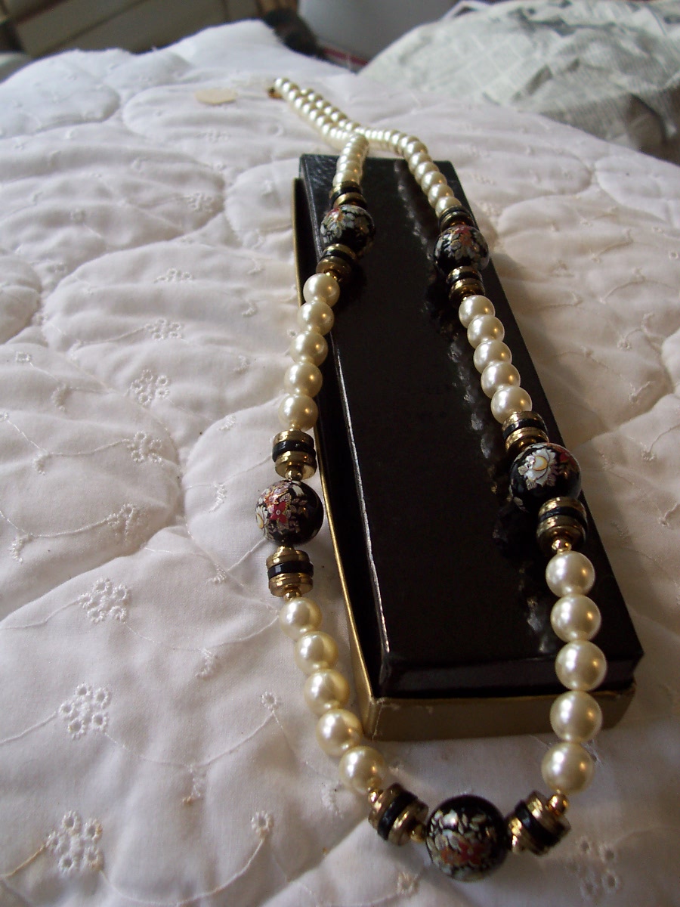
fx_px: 969
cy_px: 454
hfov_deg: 38.7
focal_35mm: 37
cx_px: 340
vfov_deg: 50.1
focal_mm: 5.6
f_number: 2.8
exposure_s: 1/180
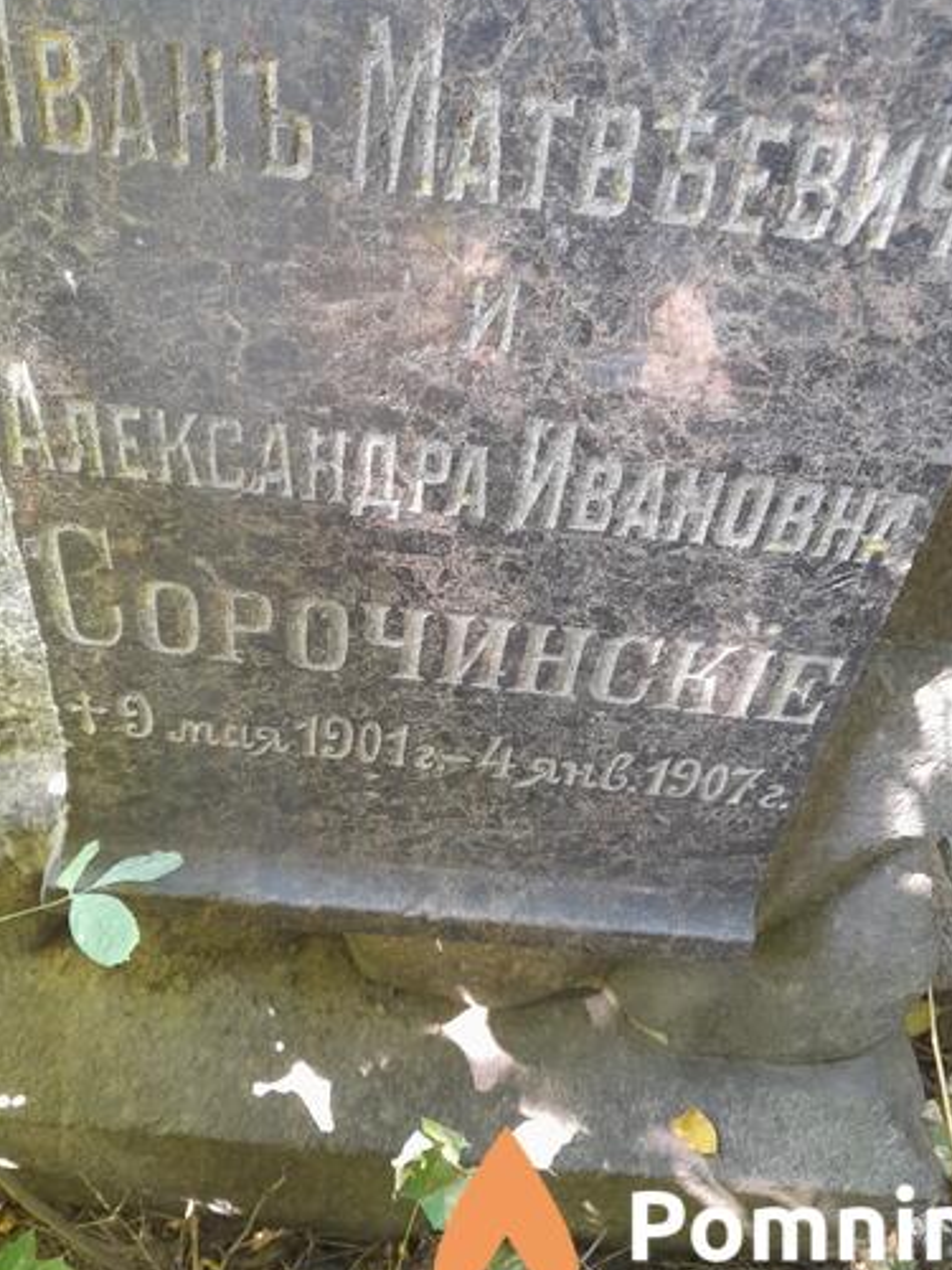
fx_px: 1100
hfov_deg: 46.8
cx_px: 447
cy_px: 599
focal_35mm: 30
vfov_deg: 59.9
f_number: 2
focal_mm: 4.6
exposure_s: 1/50
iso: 200
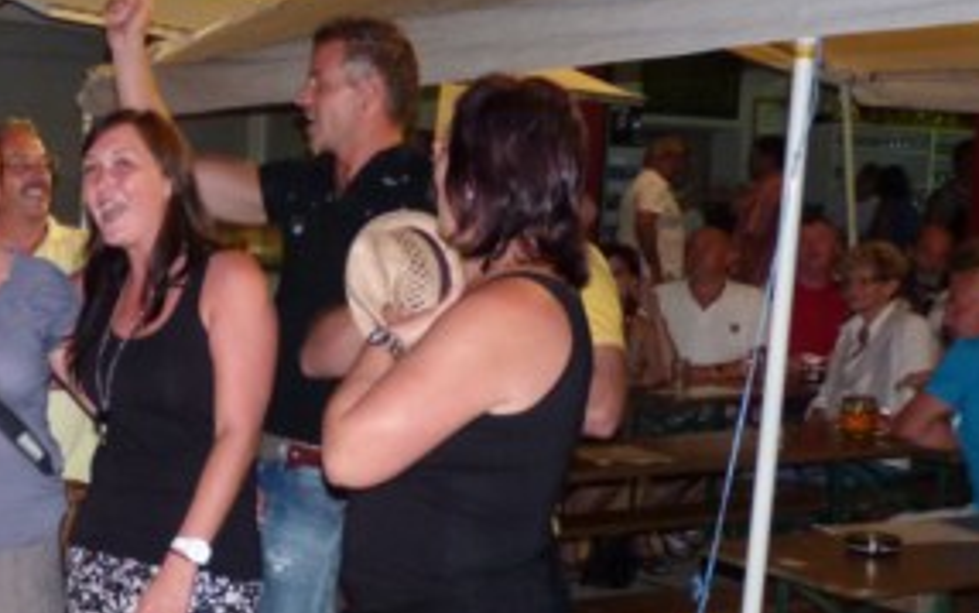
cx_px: 96
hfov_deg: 30.6
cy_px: 449
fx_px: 1708
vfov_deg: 20.2
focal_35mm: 64
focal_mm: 4.8
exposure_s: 1/25
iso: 250
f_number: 2.8
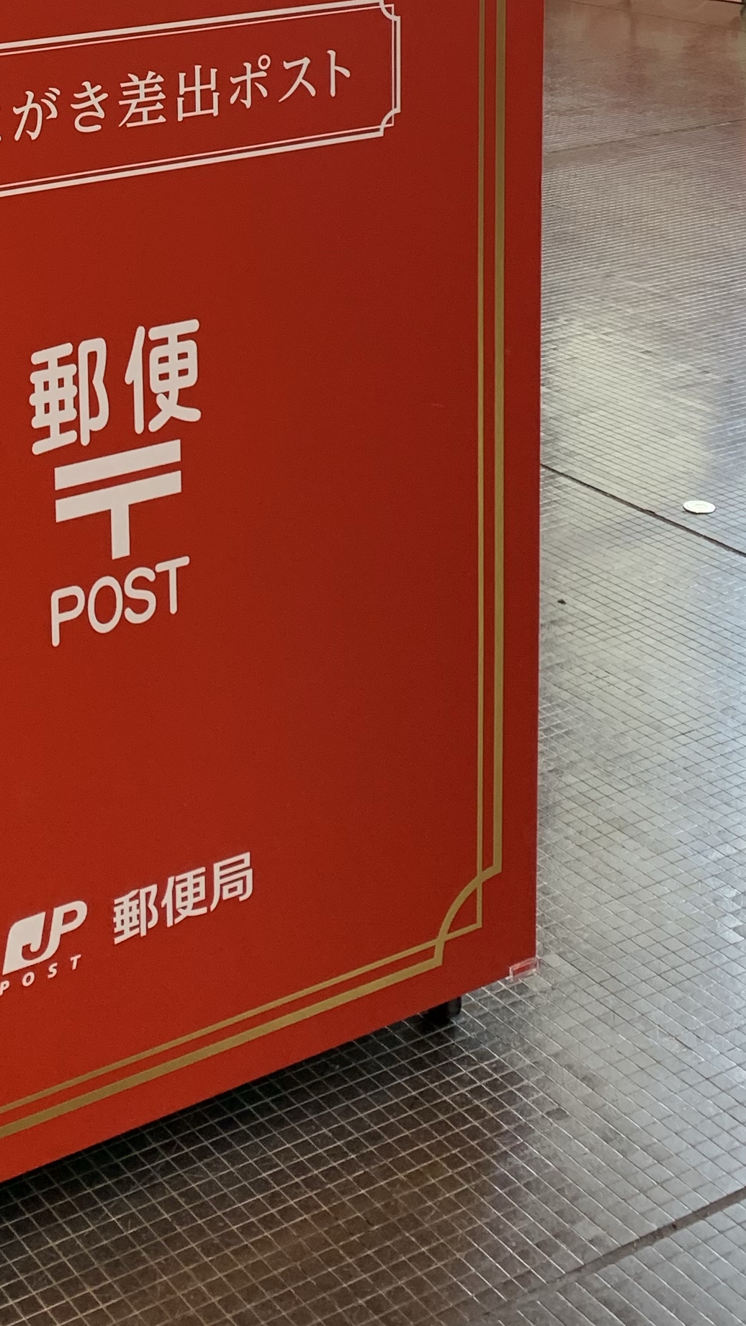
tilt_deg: -10.5
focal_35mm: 62
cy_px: 42
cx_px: 14
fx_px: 2180
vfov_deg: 31.6
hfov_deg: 18.9
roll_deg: +1.4
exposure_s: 1/74
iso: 100
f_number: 1.8
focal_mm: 4.25
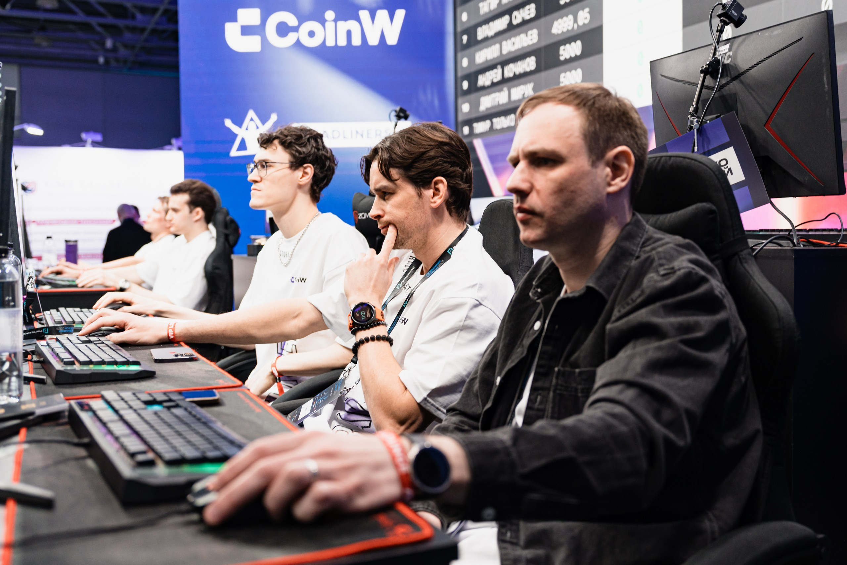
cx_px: 506
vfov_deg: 34.1
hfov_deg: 49.2
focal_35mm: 39
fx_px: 920
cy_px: 260
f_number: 2.8
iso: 400
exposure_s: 1/160
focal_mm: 32
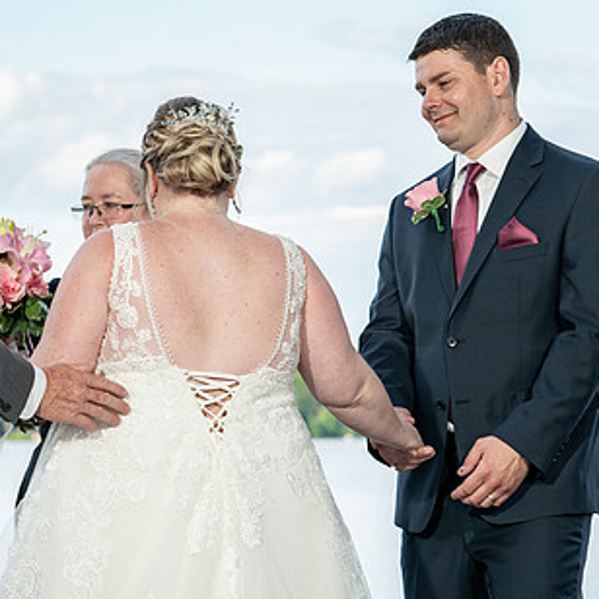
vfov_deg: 10.6
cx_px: 234
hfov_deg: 10.6
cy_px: 334
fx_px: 3230
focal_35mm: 165
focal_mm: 90
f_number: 5.6
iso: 100
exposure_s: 1/200
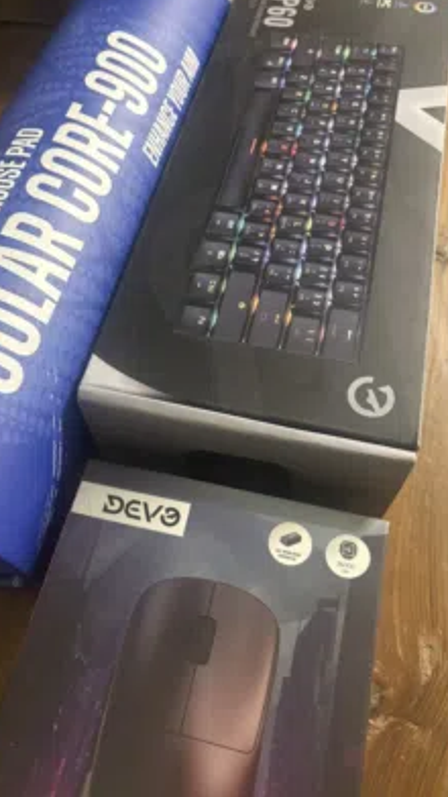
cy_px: 391
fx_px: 612
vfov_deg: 66.1
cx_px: 210
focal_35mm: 29
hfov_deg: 40.2
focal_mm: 5.96
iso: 500
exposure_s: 1/33
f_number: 1.6
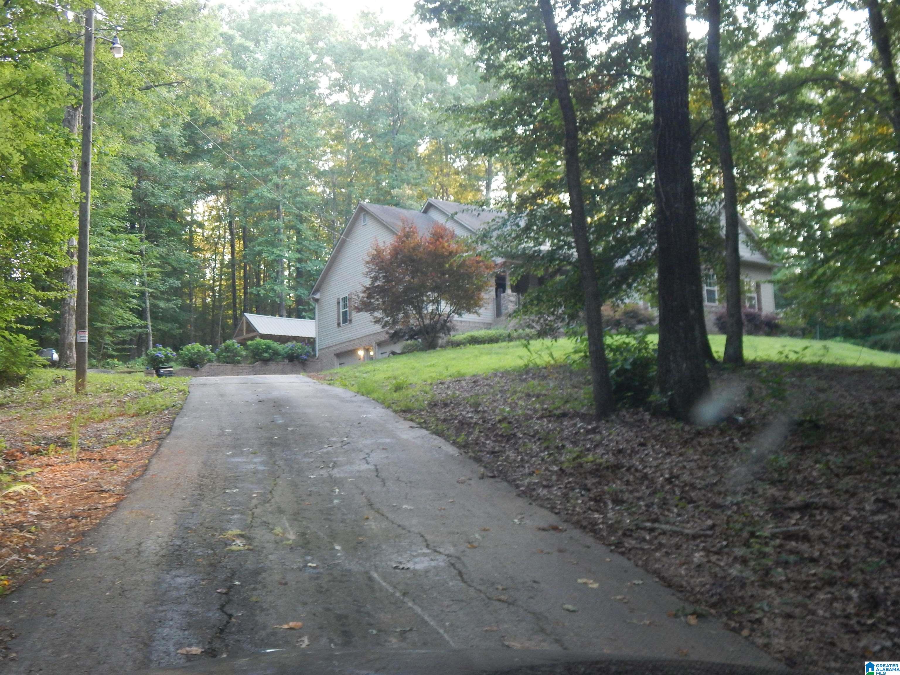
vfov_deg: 37.7
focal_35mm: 38
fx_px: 988
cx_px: 450
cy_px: 338
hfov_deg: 49.0
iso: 400
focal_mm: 6.8
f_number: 3.4
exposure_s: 1/20
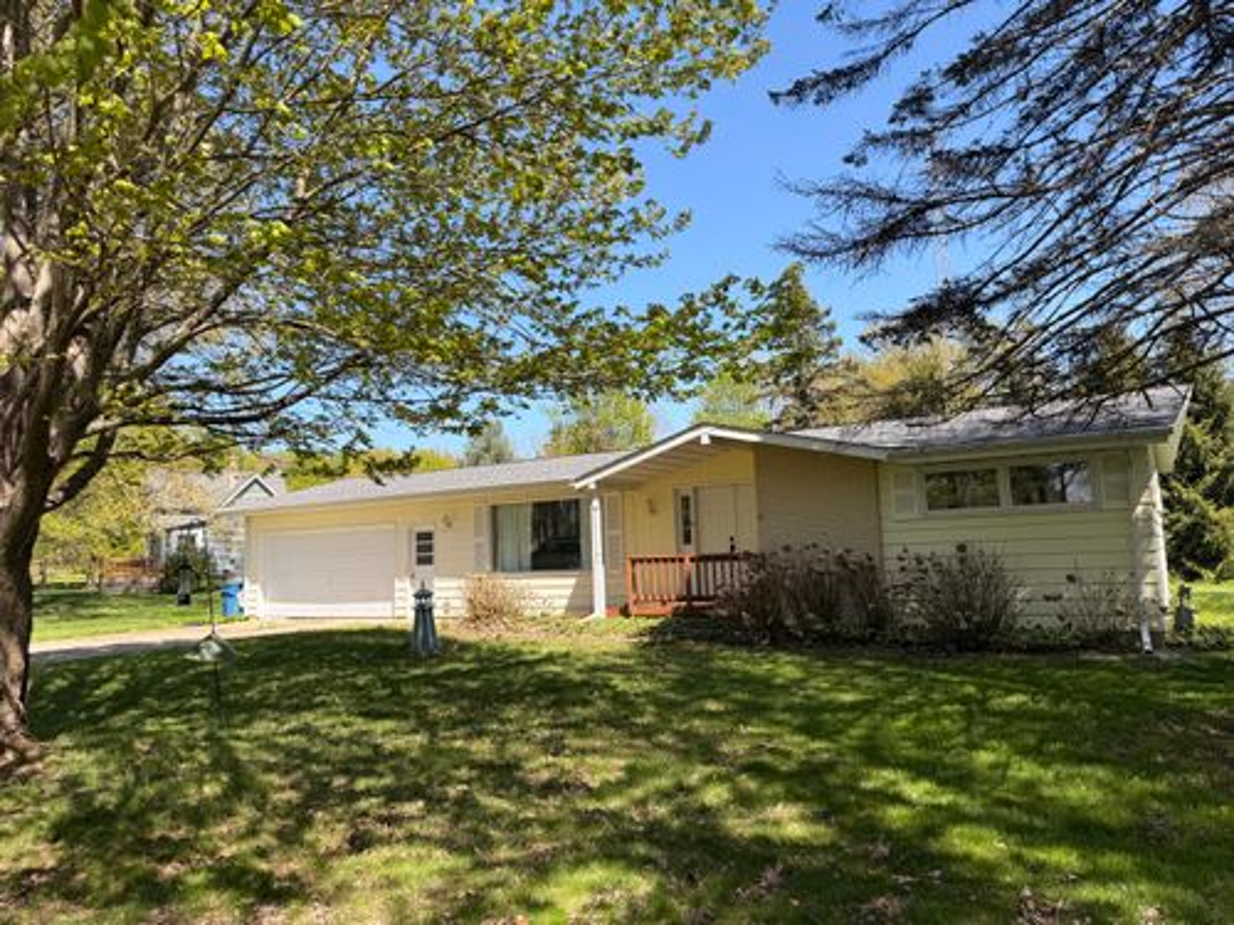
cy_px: 462
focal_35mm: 24
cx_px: 617
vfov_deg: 56.8
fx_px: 856
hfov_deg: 71.6
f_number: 1.78
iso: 80
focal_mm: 6.76
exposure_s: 1/1949
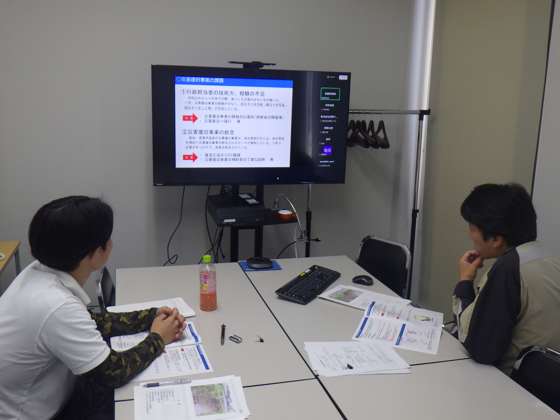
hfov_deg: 54.0
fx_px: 550
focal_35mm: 34
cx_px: 280
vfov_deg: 41.8
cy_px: 210
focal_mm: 6.1
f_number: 3.8
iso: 200
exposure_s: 1/50
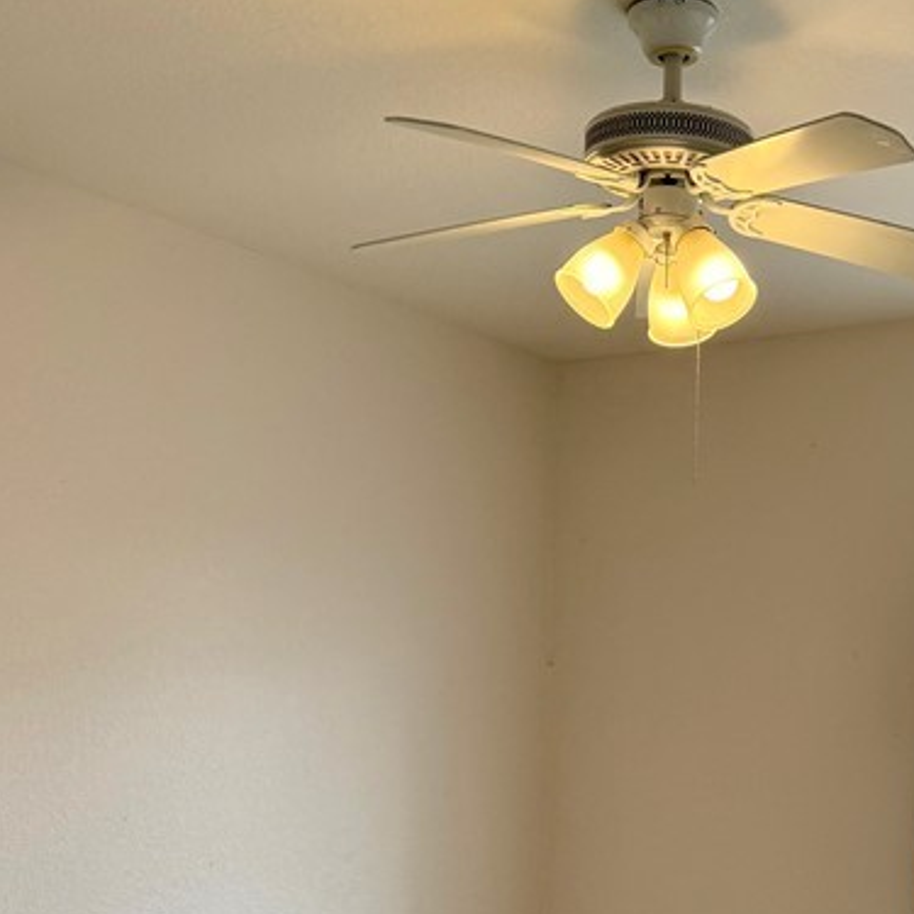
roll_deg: -2.1
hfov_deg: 28.9
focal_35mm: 58
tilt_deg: -4.5
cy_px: 929
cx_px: 731
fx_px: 1733
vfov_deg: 27.7
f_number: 1.78
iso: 100
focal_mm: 6.76
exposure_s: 1/335
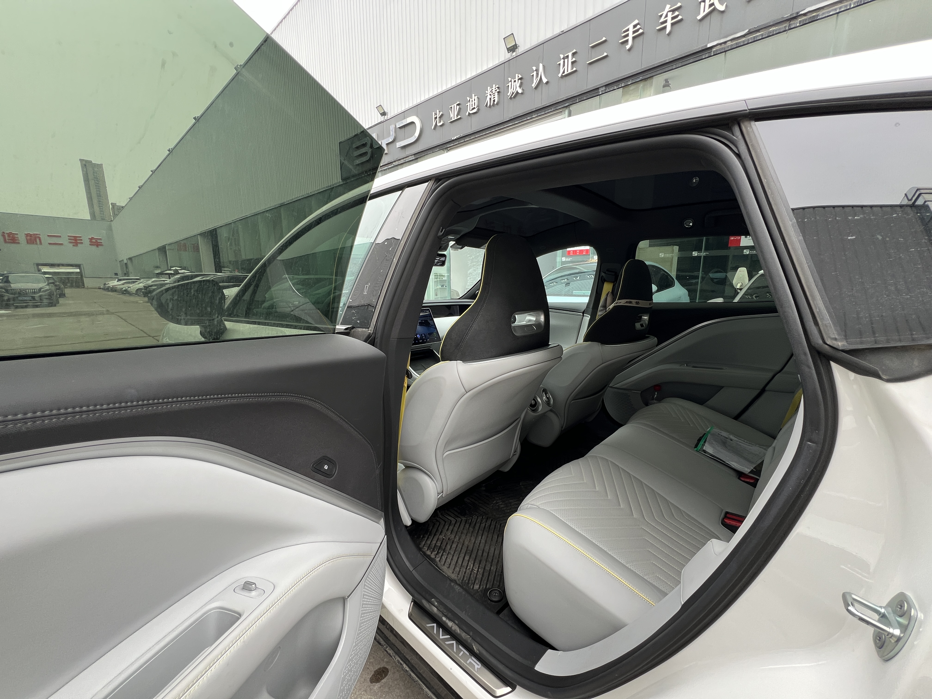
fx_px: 350
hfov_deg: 106.2
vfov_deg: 89.9
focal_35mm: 13
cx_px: 466
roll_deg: +0.2
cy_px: 350
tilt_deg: -11.7
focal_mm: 1.57
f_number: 1.8
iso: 64
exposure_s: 1/99
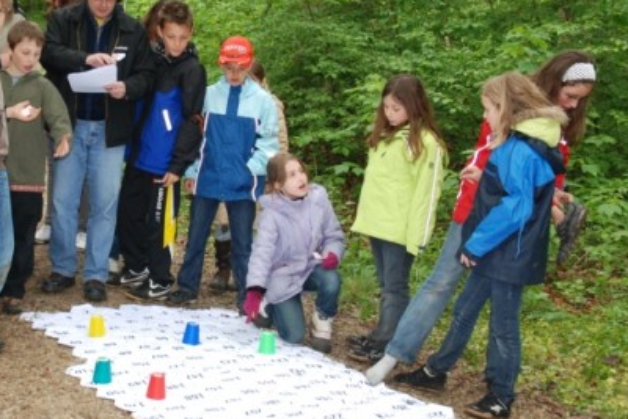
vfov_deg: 18.9
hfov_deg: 27.4
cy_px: 210
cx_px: 115
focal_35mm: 72
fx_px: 1256
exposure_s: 1/80
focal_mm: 24
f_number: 4.5
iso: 200
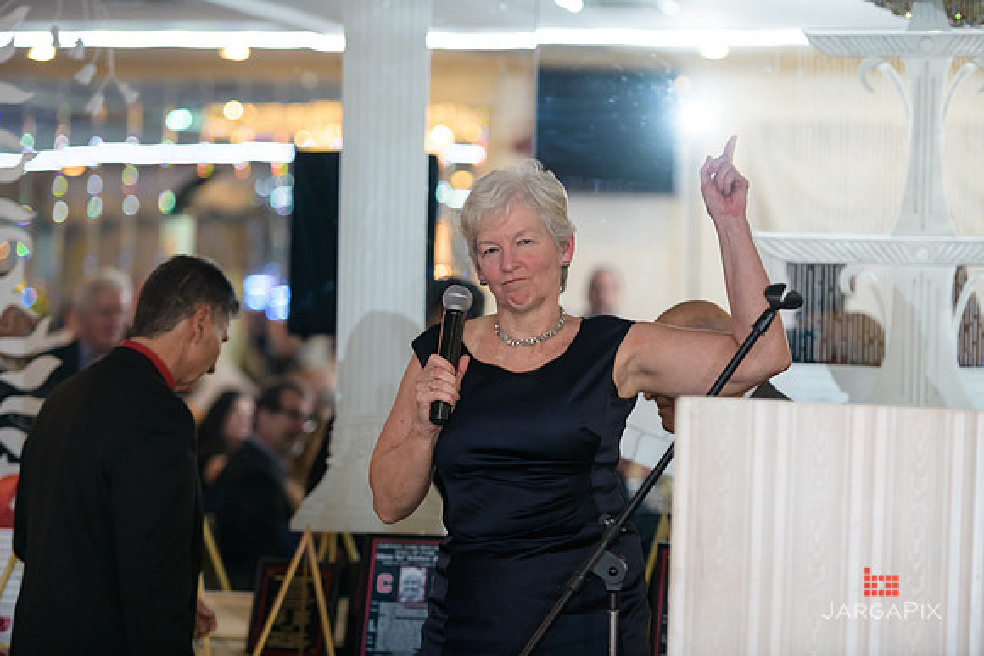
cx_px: 492
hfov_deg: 16.8
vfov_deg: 11.2
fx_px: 3335
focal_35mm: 122
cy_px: 328
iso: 1000
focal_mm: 122
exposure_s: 1/125
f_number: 3.2
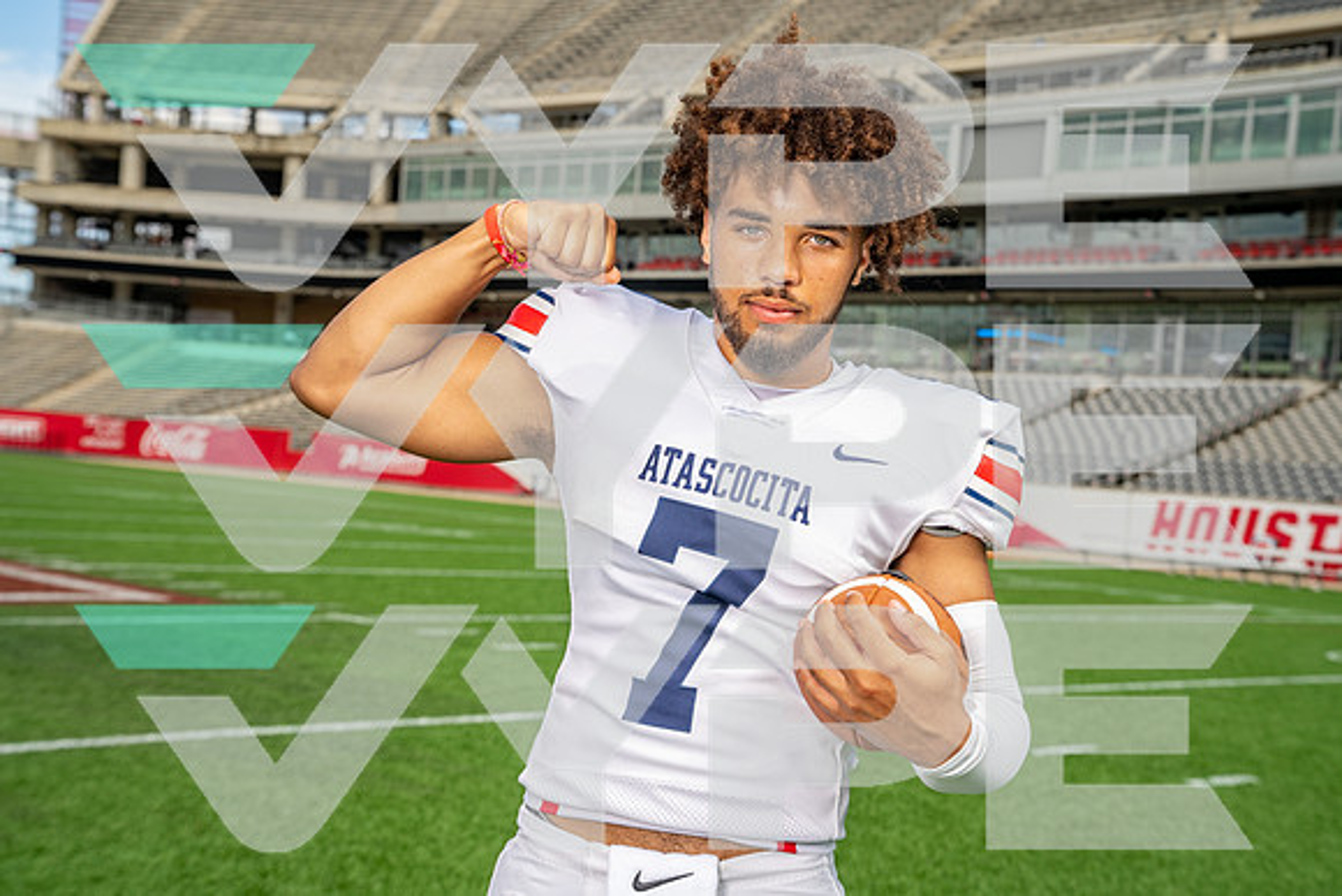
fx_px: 1790
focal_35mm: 48
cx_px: 671
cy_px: 448
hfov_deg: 41.1
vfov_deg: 28.1
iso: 100
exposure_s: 1/320
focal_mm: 48
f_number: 5.6
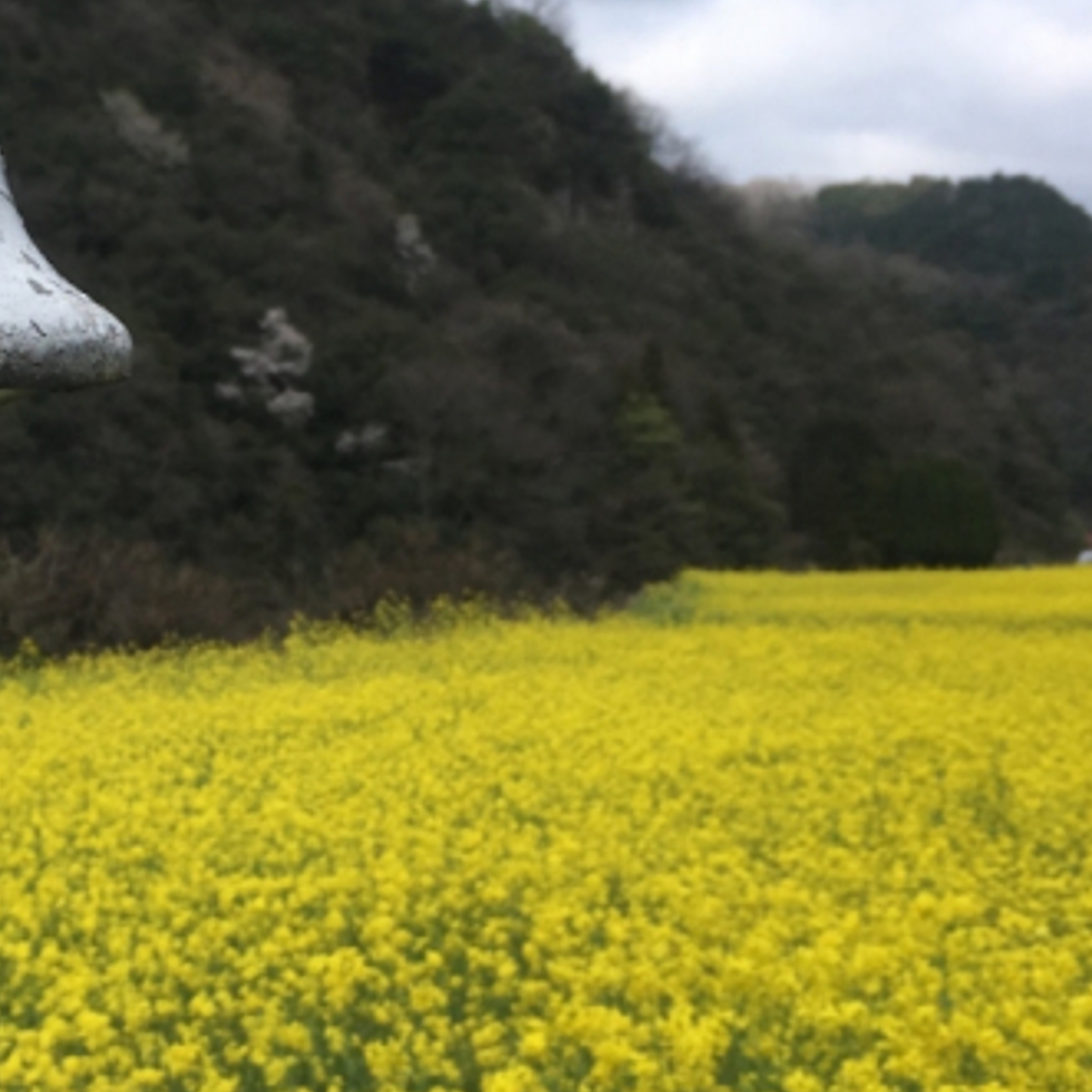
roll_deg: +0.1
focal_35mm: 62
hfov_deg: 26.9
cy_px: 492
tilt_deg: +0.4
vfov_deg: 27.7
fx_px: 2213
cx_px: 132
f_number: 2.2
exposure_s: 1/1131
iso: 25
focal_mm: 4.15
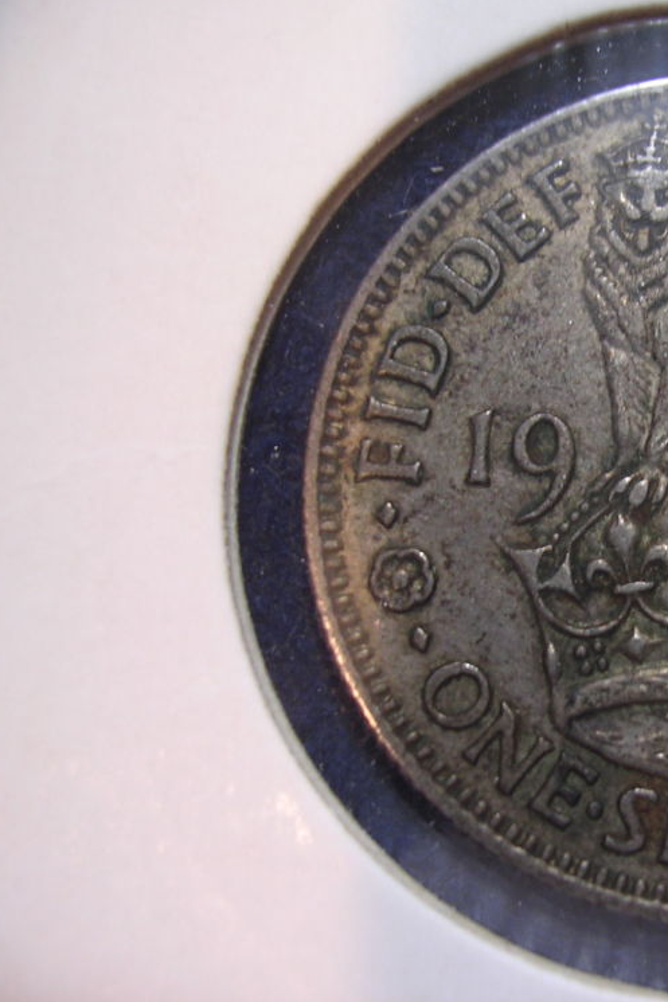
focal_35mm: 53
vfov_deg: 37.5
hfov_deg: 24.4
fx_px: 1476
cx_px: 656
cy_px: 500
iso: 100
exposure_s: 1/9.4
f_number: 2.8
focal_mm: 5.8
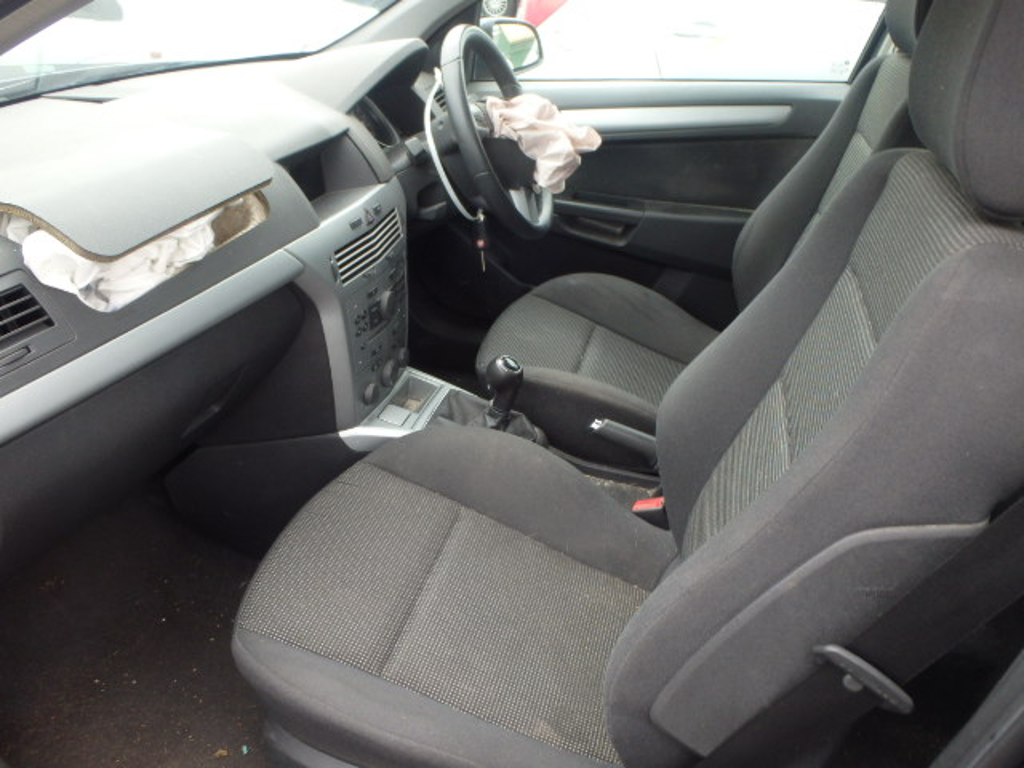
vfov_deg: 49.7
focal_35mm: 28
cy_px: 384
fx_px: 828
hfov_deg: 63.4
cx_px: 512
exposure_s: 1/50
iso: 200
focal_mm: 5
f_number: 3.9
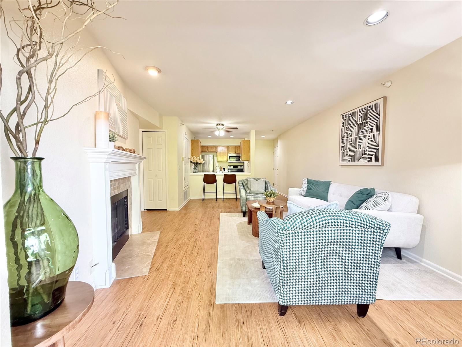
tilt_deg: -2.2
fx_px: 187
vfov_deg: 85.7
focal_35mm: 14
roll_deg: -0.1
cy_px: 174
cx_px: 231
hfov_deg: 102.1
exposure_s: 1/60
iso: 320
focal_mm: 2.22
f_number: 2.2
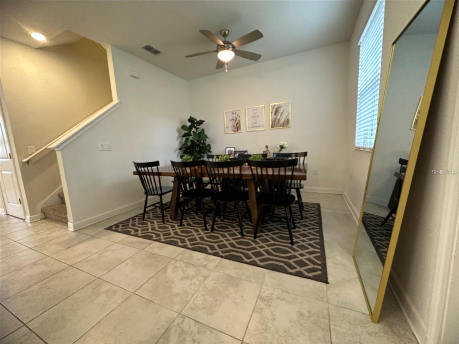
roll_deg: +2.1
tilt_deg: -9.2
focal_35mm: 14
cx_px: 230
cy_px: 172
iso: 400
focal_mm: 2.22
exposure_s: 1/60
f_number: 2.2
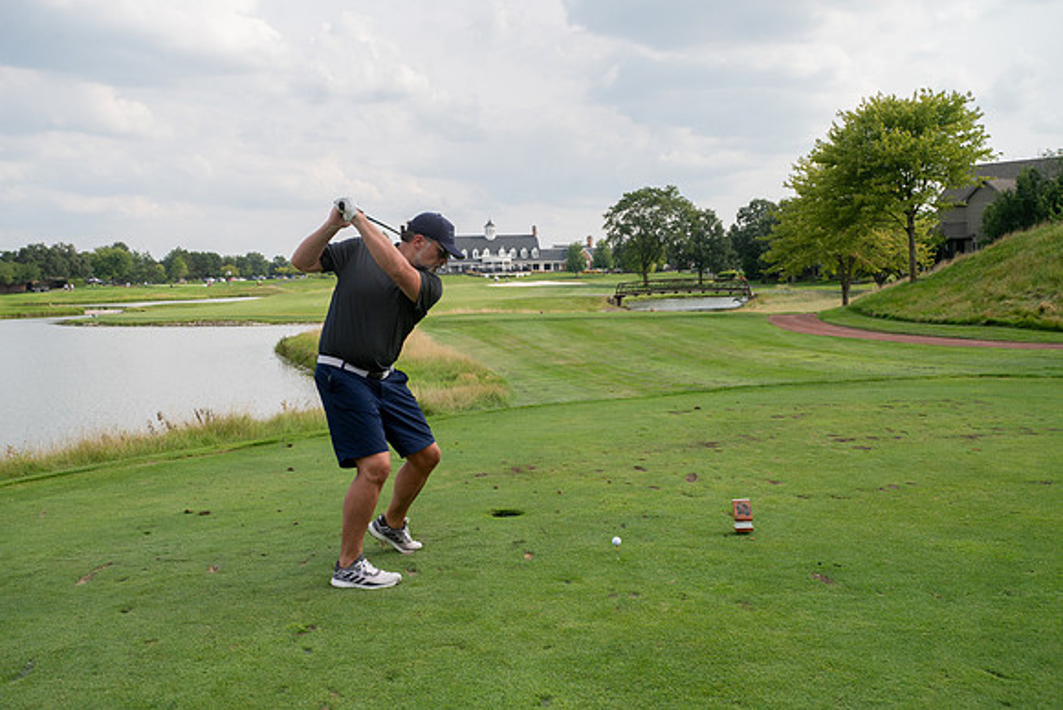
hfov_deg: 49.4
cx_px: 532
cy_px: 355
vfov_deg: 34.2
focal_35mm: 39
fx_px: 1154
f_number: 6.3
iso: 250
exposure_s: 1/1000
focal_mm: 39
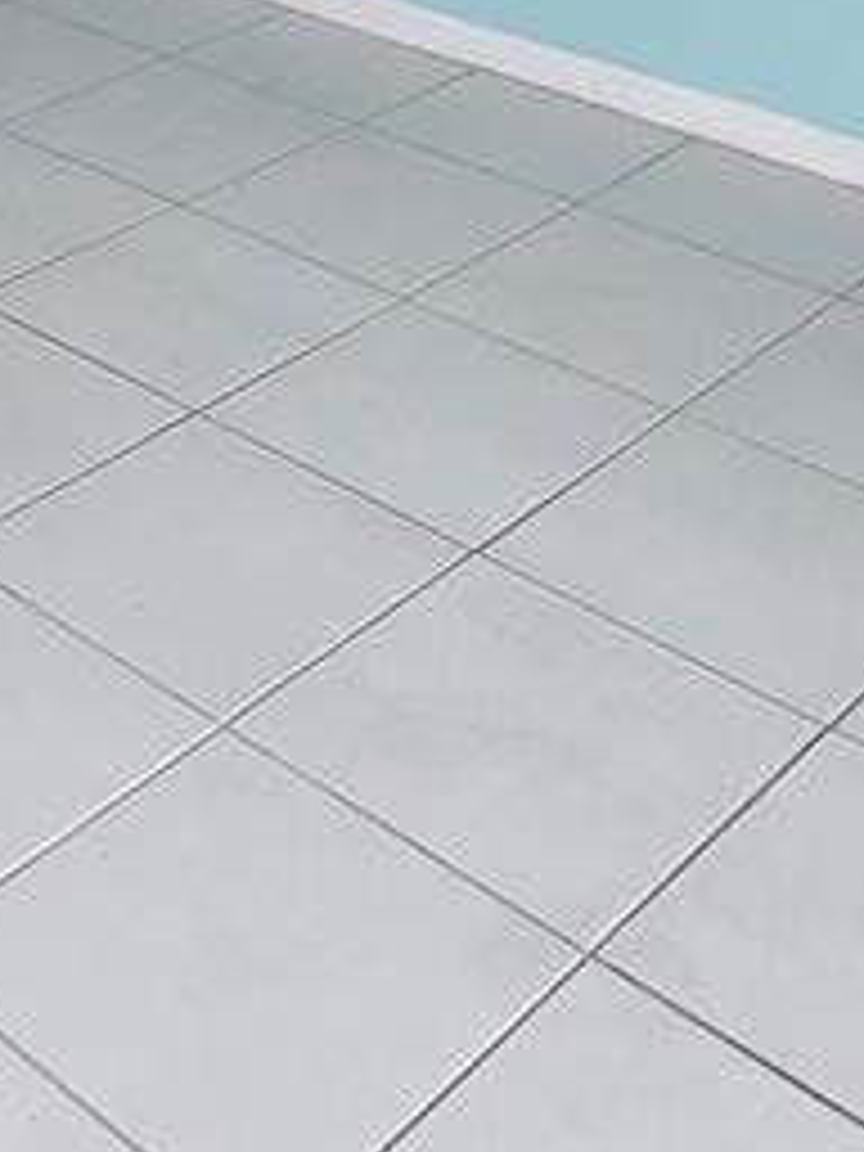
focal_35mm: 61
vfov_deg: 27.9
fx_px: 2030
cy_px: -212
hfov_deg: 23.1
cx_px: 9
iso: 80
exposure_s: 1/120
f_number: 2.2
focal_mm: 2.2
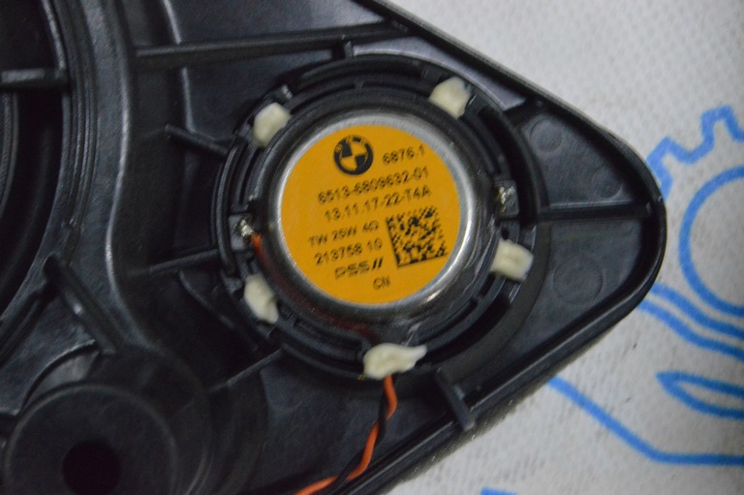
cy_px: 248
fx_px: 1704
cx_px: 372
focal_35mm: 82
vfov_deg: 16.5
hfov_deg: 24.6
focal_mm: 55
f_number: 20
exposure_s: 1/15
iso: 6400
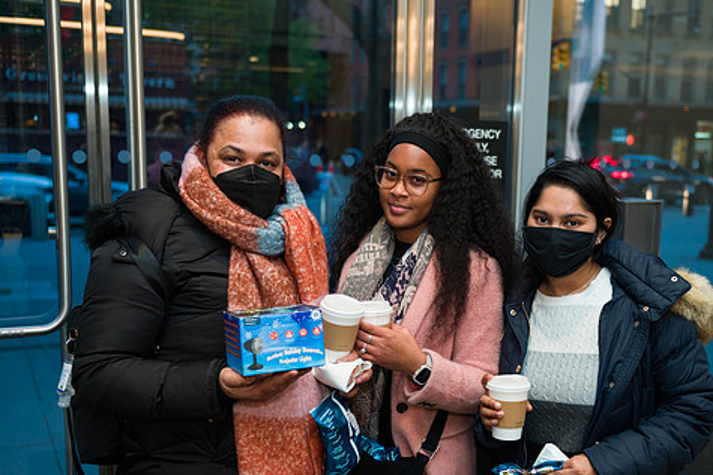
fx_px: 871
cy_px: 287
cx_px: 390
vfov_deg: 30.4
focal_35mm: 44
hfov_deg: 44.5
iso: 400
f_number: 3.2
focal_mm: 36
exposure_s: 1/200
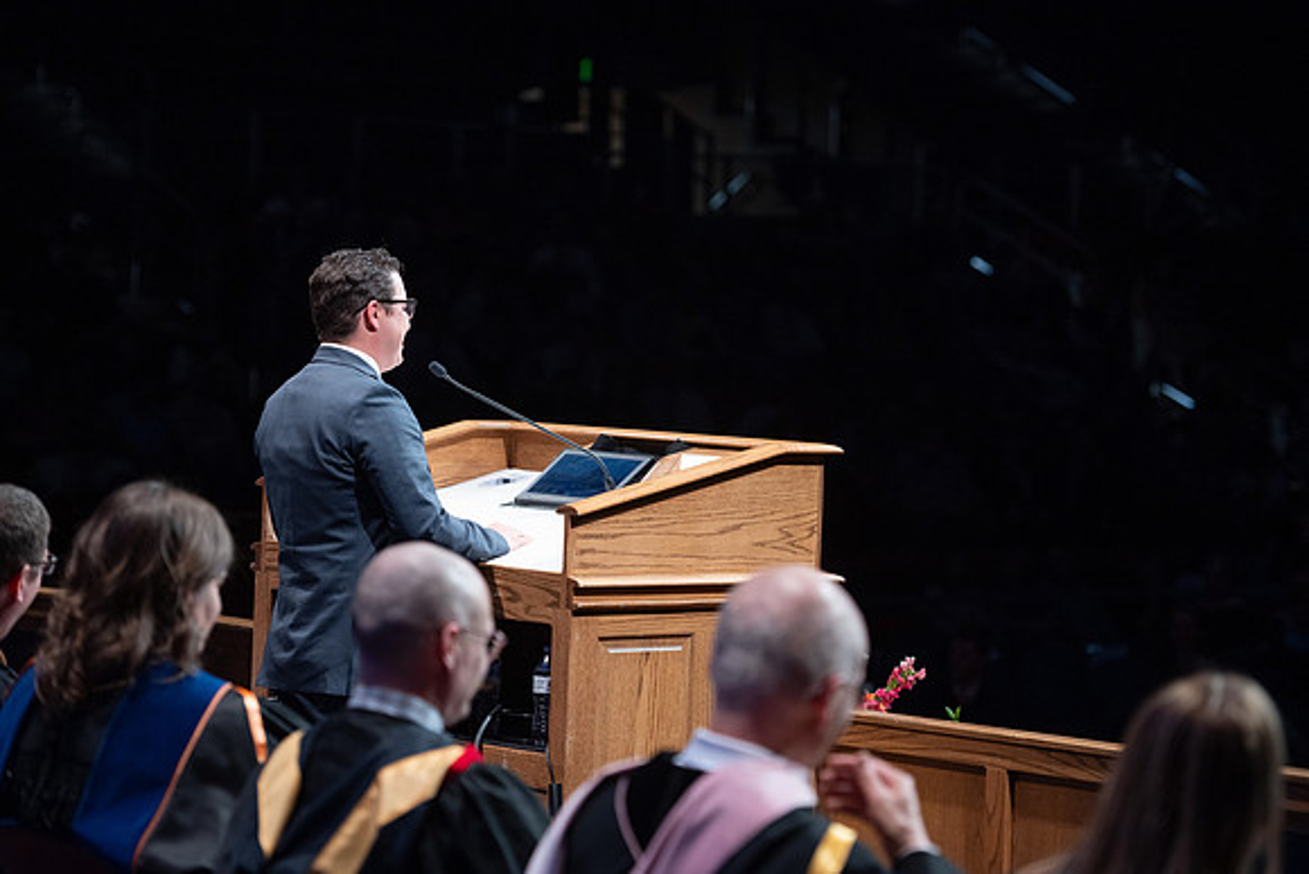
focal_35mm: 110
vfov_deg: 12.5
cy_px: 437
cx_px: 654
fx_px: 4000
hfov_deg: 18.6
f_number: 2.8
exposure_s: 1/400
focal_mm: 110
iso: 640
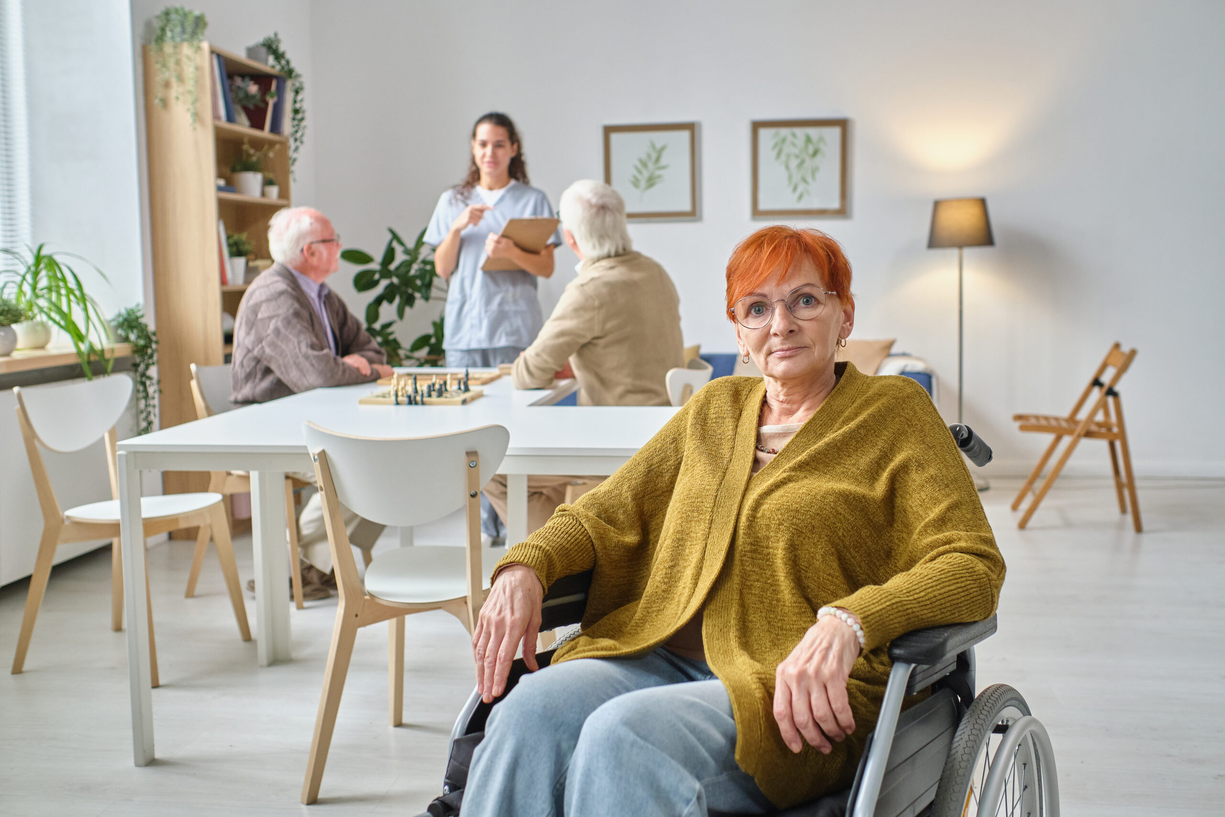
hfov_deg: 54.4
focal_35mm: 35
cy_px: 408
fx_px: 1191
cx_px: 612
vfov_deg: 37.9
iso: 800
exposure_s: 1/160
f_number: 2.8
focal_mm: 23
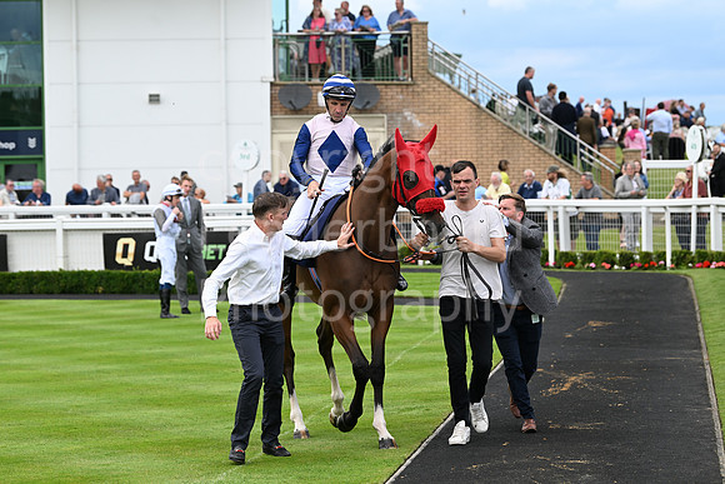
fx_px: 2719
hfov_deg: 15.2
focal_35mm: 135
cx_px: 362
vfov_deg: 10.2
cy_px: 242
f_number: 5.6
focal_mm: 135
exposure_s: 1/800
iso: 400
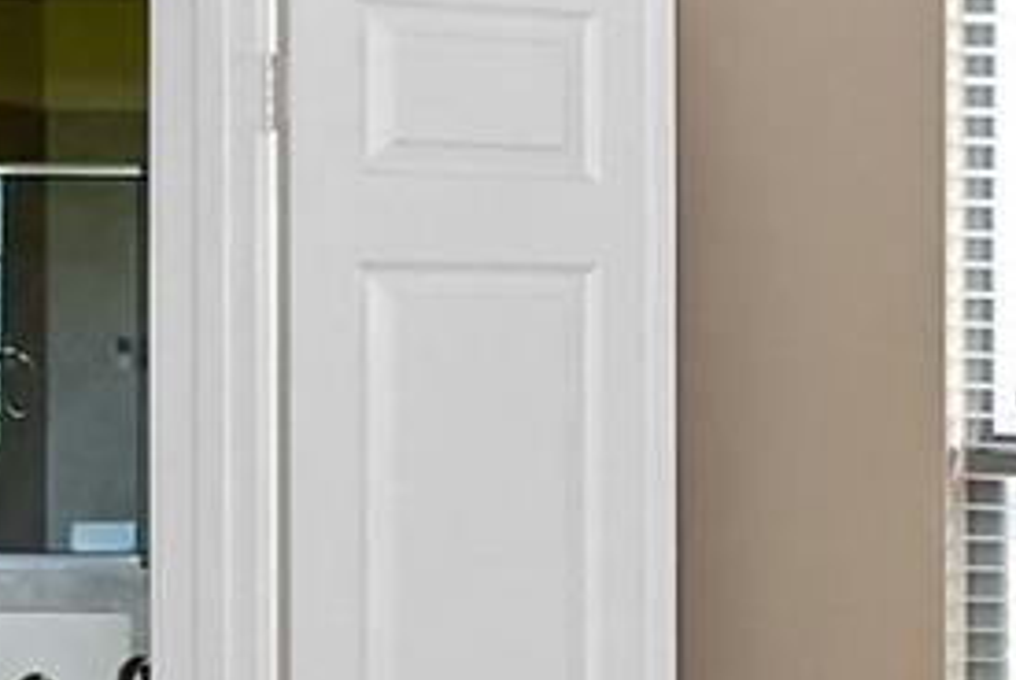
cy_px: 194
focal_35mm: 119
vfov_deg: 11.5
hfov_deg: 14.8
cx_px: 1892
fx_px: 3362
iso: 500
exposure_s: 1/200
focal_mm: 16
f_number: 4
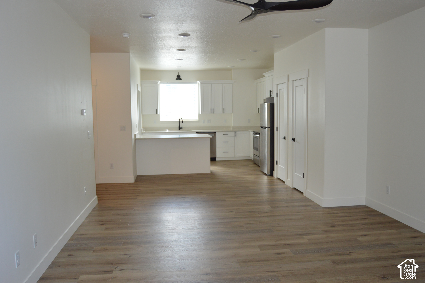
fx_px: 336
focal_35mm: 28
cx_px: 212
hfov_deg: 64.6
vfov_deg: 45.6
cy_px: 142
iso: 400
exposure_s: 1/100
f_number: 4
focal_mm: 19
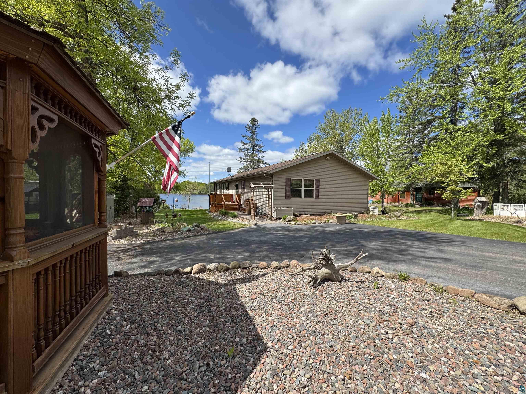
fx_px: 213
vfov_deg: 85.7
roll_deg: -0.6
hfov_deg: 102.1
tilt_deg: -0.4
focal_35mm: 14
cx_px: 263
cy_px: 197
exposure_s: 1/1709
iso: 50
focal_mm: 2.22
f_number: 2.2
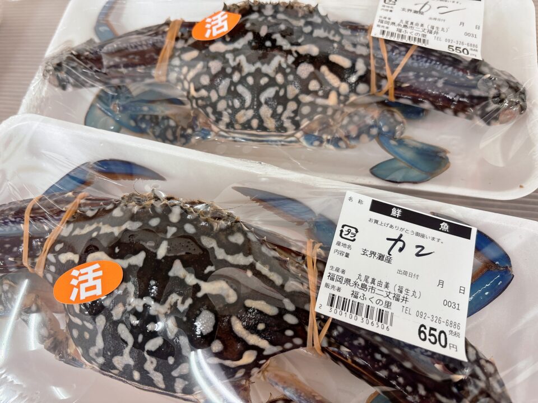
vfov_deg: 53.1
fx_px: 404
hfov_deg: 67.3
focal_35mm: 26
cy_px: 202
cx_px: 269
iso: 100
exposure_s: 1/60
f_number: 1.6
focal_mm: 5.96
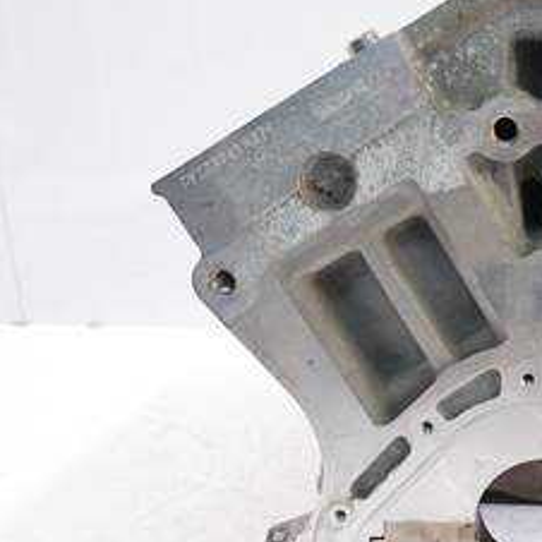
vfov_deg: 37.5
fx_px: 797
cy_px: 290
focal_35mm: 45
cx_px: 513
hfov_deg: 34.8
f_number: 3.5
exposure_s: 1/60
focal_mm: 12
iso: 1000
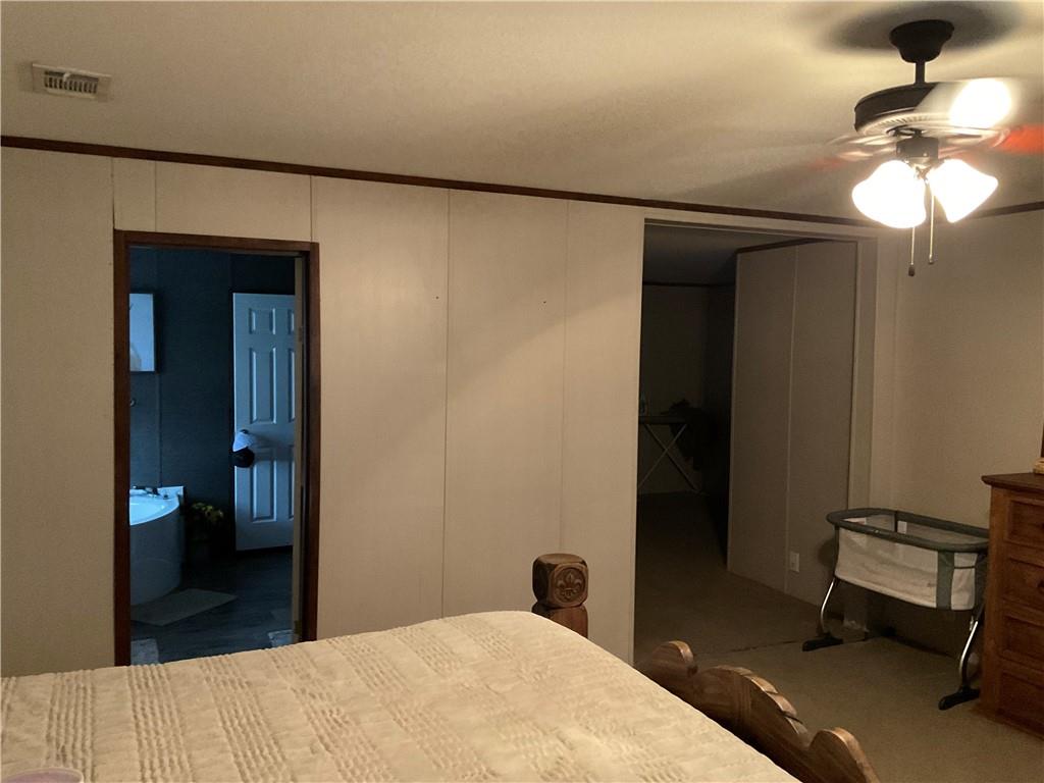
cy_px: 392
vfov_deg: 48.2
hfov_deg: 61.7
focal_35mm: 29
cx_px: 522
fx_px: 875
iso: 500
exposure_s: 1/30
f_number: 1.8
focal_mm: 3
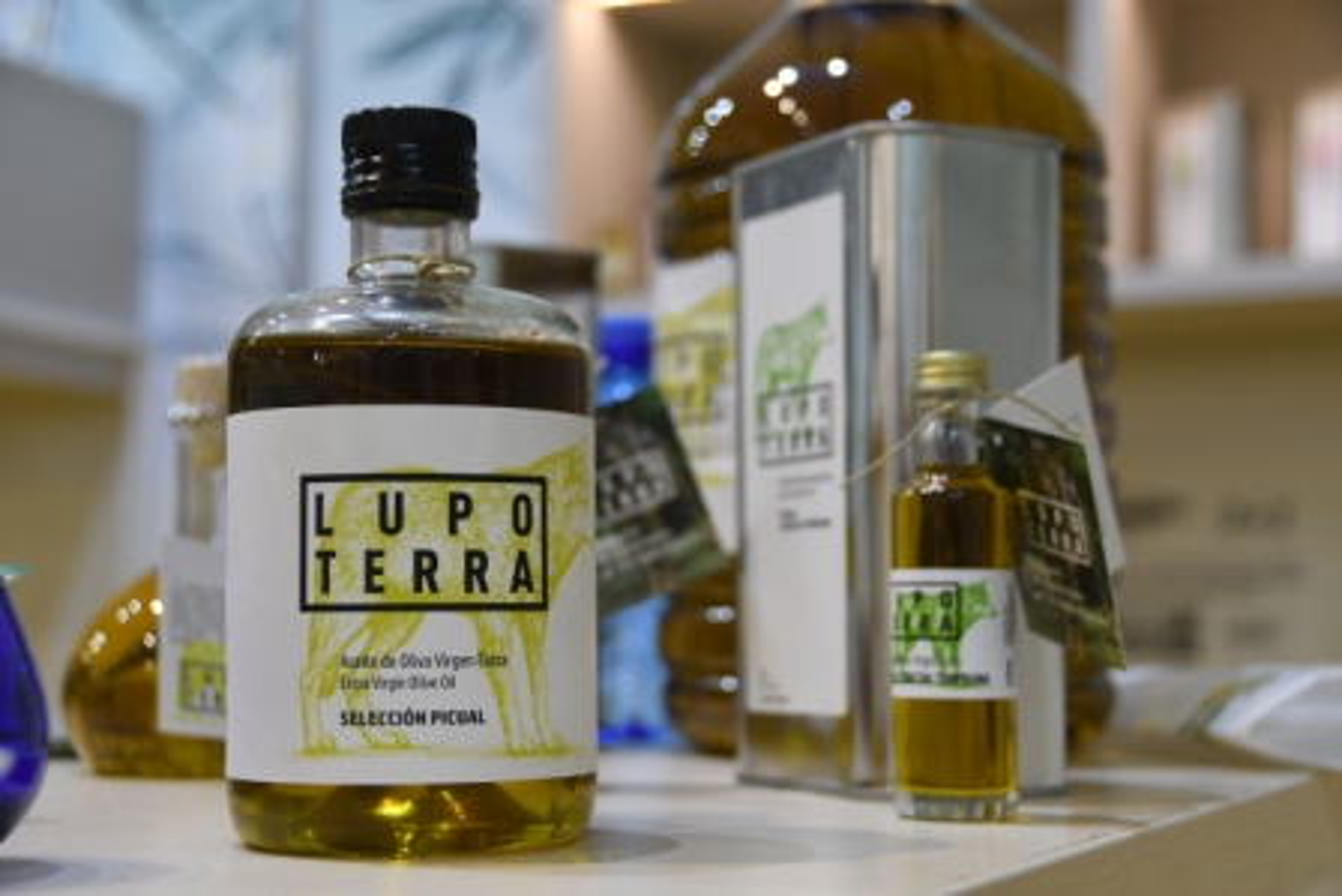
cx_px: 671
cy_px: 448
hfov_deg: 31.9
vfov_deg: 21.6
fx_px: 2349
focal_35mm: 63
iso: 1000
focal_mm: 42
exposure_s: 1/60
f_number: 4.5
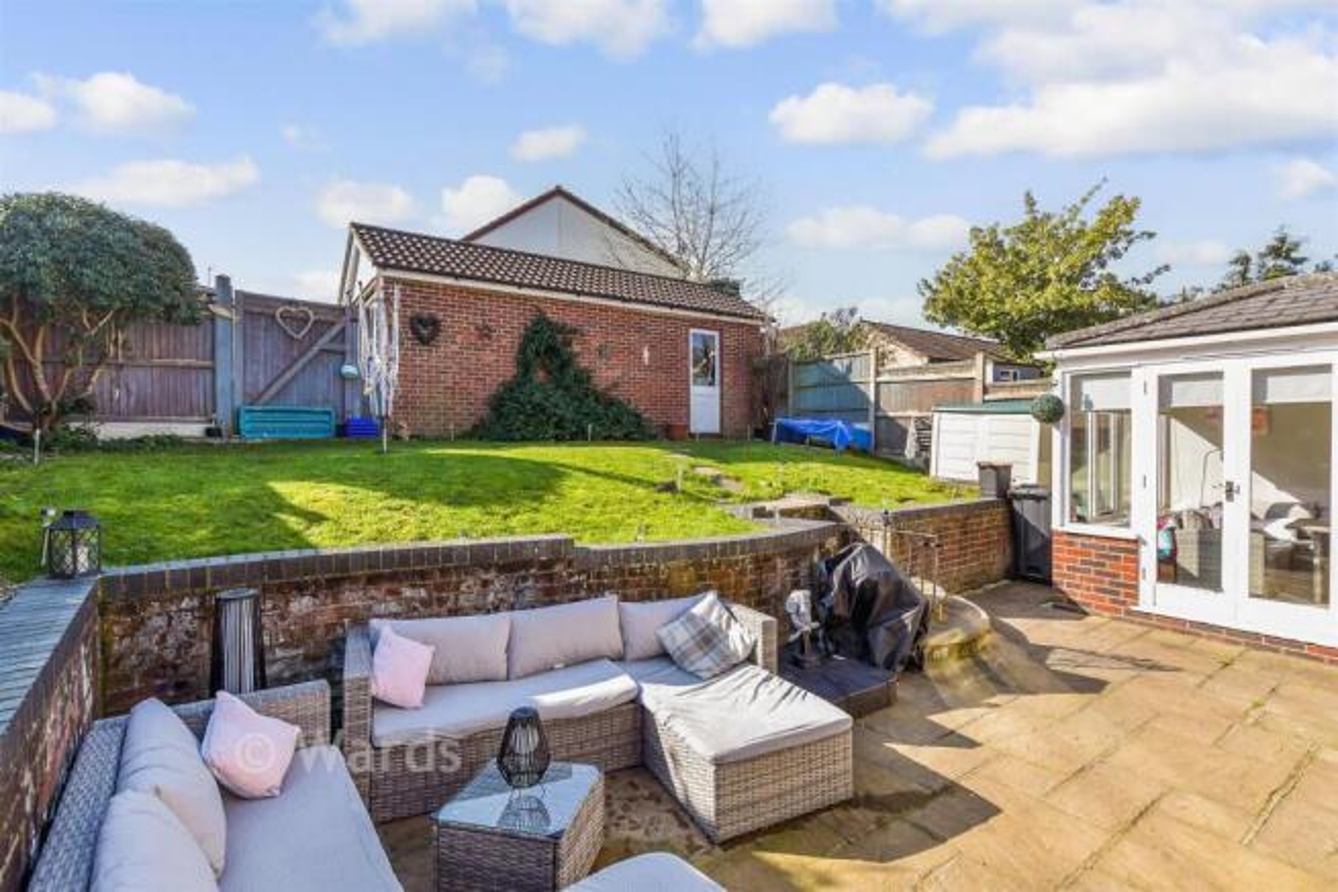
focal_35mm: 15
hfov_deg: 100.4
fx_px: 558
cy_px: 446
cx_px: 669
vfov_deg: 77.4
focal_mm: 10
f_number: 8
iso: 320
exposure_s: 1/500
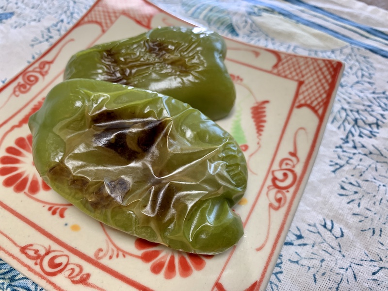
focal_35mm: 26
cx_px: 194
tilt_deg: -56.9
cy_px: 146
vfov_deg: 53.1
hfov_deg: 67.3
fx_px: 291
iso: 200
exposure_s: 1/60
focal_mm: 4.25
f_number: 1.8
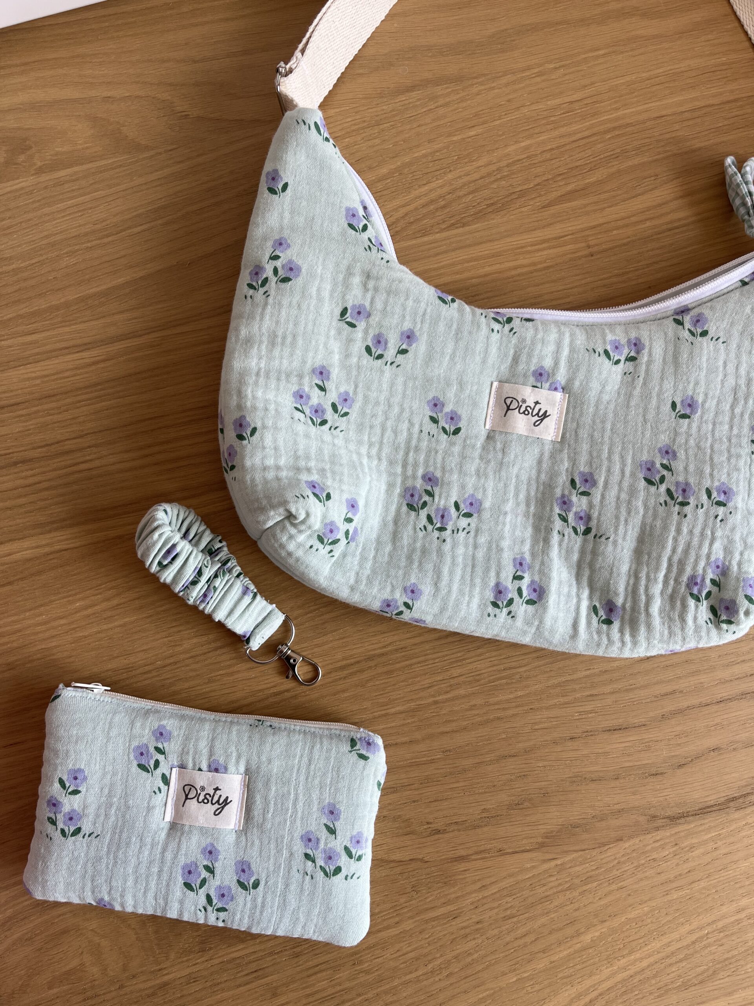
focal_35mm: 26
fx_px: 755
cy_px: 503
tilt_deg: -84.9
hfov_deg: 53.1
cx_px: 377
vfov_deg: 67.3
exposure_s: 1/122
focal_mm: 5.1
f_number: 1.6
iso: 50
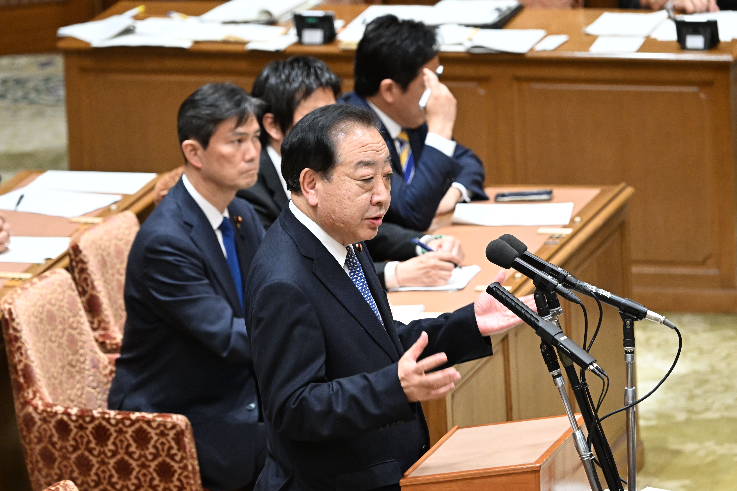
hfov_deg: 5.7
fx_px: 7410
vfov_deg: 3.8
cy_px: 271
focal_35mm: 362
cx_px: 347
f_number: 5.6
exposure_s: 1/125
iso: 4000
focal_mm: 310
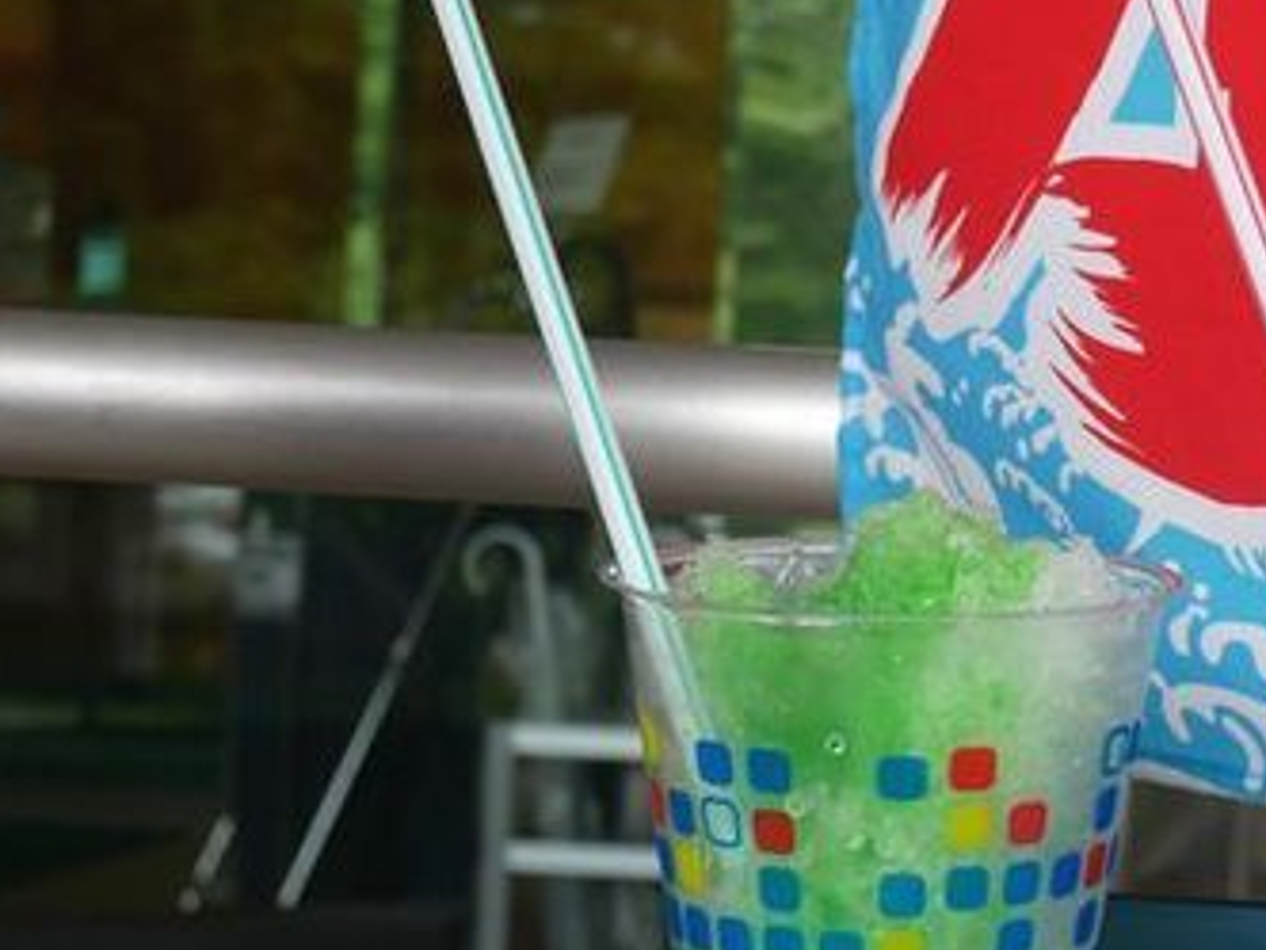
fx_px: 3950
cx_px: 1291
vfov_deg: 13.6
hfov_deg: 17.7
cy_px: 145
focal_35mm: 108
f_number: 4.8
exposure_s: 1/60
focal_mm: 22
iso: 250
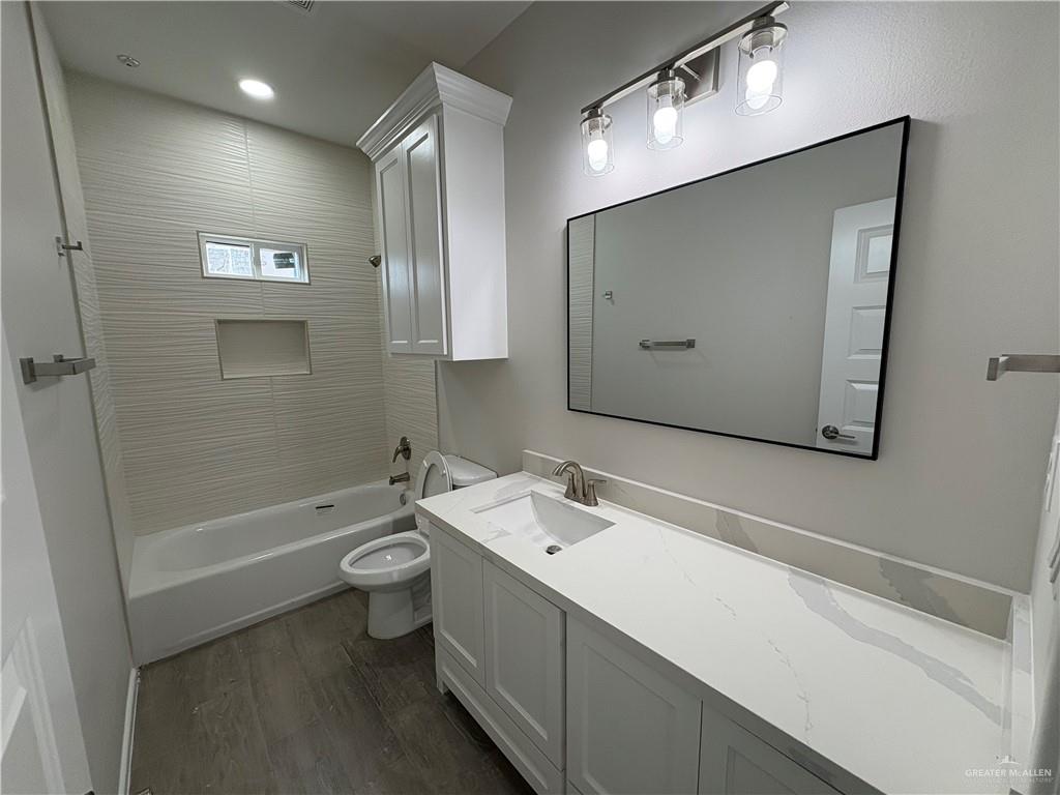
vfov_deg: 85.7
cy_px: 398
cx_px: 530
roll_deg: +0.4
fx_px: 429
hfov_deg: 102.1
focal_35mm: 14
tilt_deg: -8.1
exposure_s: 1/120
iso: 100
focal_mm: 2.22
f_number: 2.2
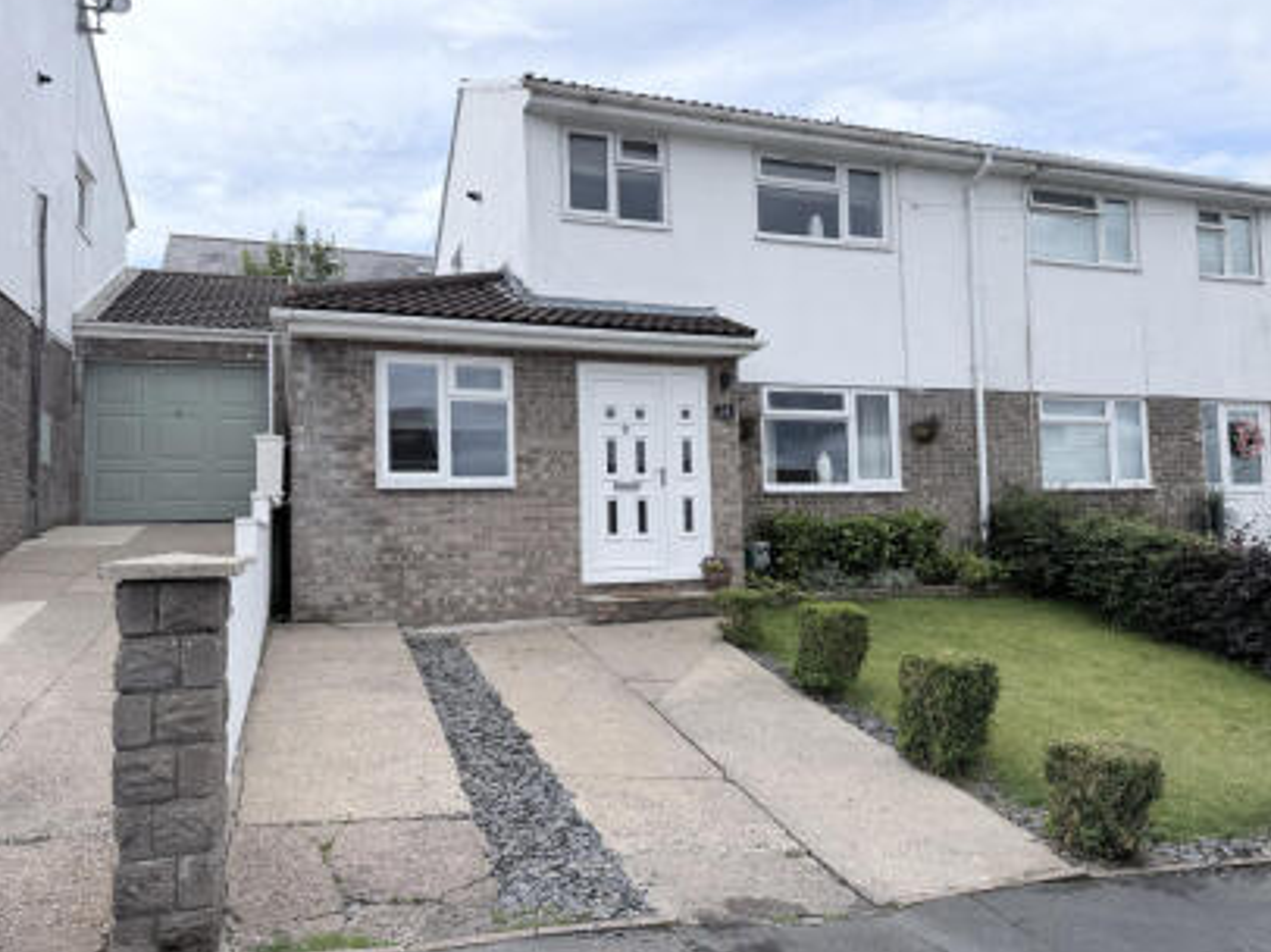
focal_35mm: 25
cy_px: 471
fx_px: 917
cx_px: 659
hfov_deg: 69.4
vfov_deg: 54.8
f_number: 1.78
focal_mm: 6.76
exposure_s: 1/5319
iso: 100
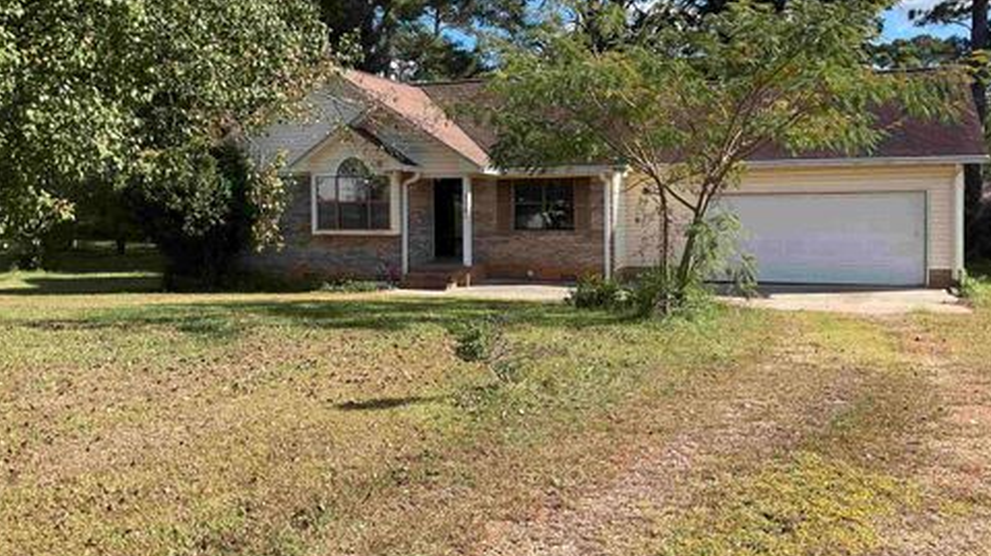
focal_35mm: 33
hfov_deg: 59.5
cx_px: 497
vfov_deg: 35.4
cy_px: 214
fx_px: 867
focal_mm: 3
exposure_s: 1/781
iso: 25
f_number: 1.8
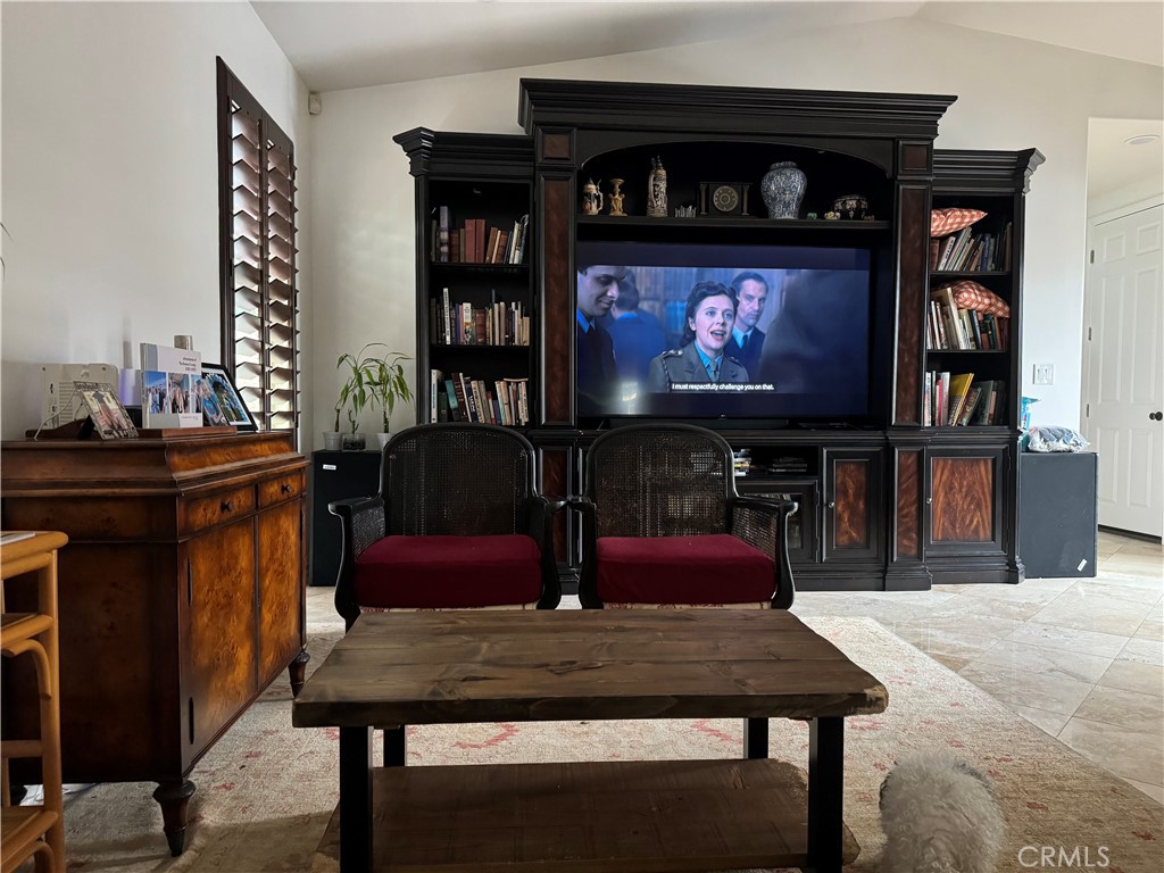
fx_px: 807
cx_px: 582
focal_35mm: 24
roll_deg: +0.0
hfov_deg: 71.6
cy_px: 436
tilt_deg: -2.9
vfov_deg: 56.8
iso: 800
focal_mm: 6.76
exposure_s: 1/60
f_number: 1.78
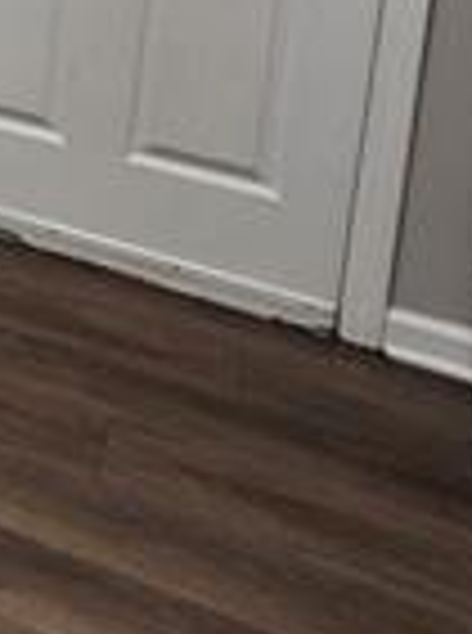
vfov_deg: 22.5
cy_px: -315
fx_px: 1297
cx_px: -647
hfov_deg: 14.3
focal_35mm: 71
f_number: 2.2
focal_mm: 2.2
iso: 50
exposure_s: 1/60
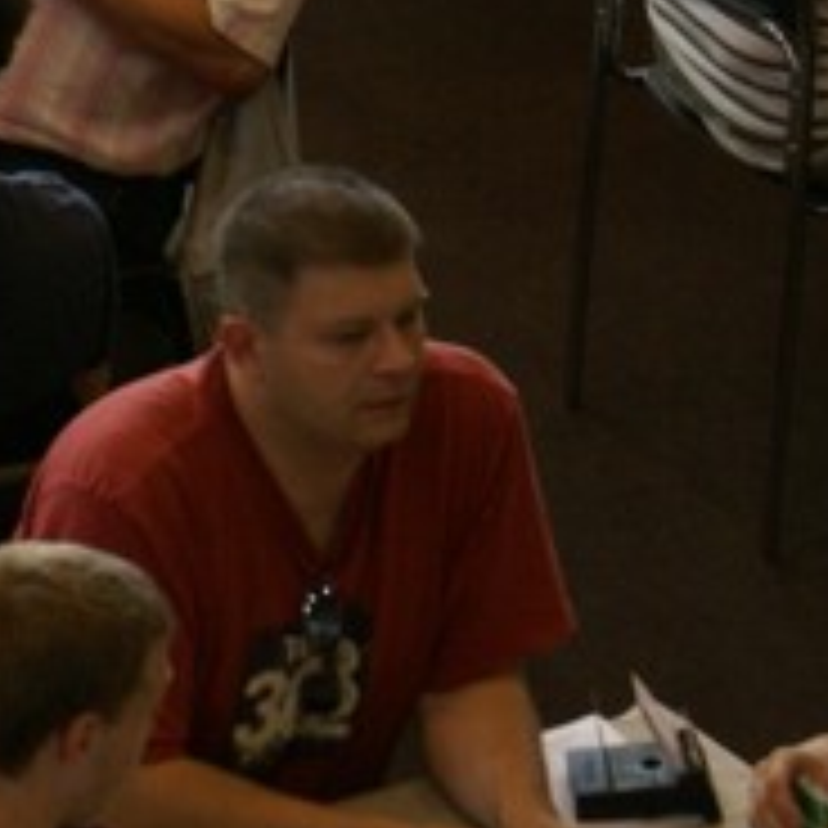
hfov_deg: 5.1
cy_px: -126
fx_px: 9201
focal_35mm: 340
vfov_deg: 5.1
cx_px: -392
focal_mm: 70
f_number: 5.6
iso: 400
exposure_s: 1/80
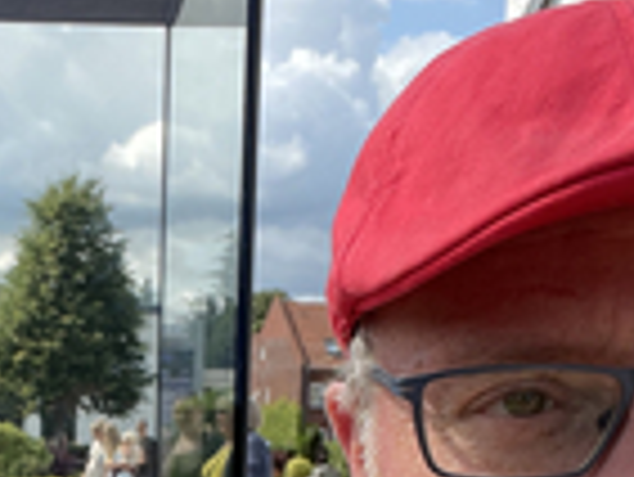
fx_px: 1393
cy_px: 544
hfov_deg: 24.5
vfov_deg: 18.6
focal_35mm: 76
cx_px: -2
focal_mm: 2.71
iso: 25
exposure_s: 1/330
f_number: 2.2
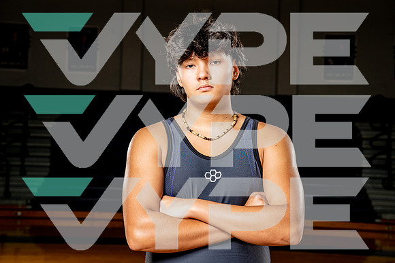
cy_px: 132
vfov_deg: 21.9
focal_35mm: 62
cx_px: 198
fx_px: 680
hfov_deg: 32.4
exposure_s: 1/250
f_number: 5.6
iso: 320
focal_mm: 62
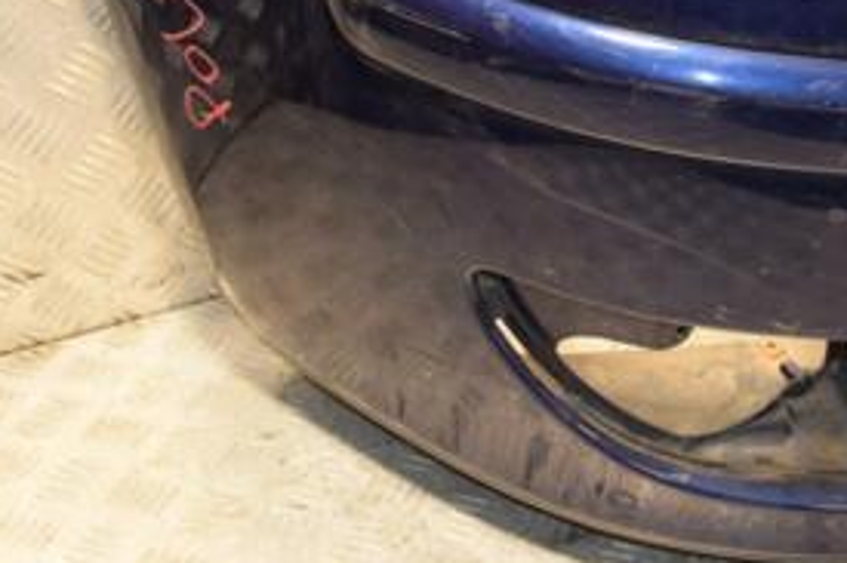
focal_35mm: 72
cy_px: 55
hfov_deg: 27.6
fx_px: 1693
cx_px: 665
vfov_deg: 18.6
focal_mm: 22
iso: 800
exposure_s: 1/125
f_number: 5
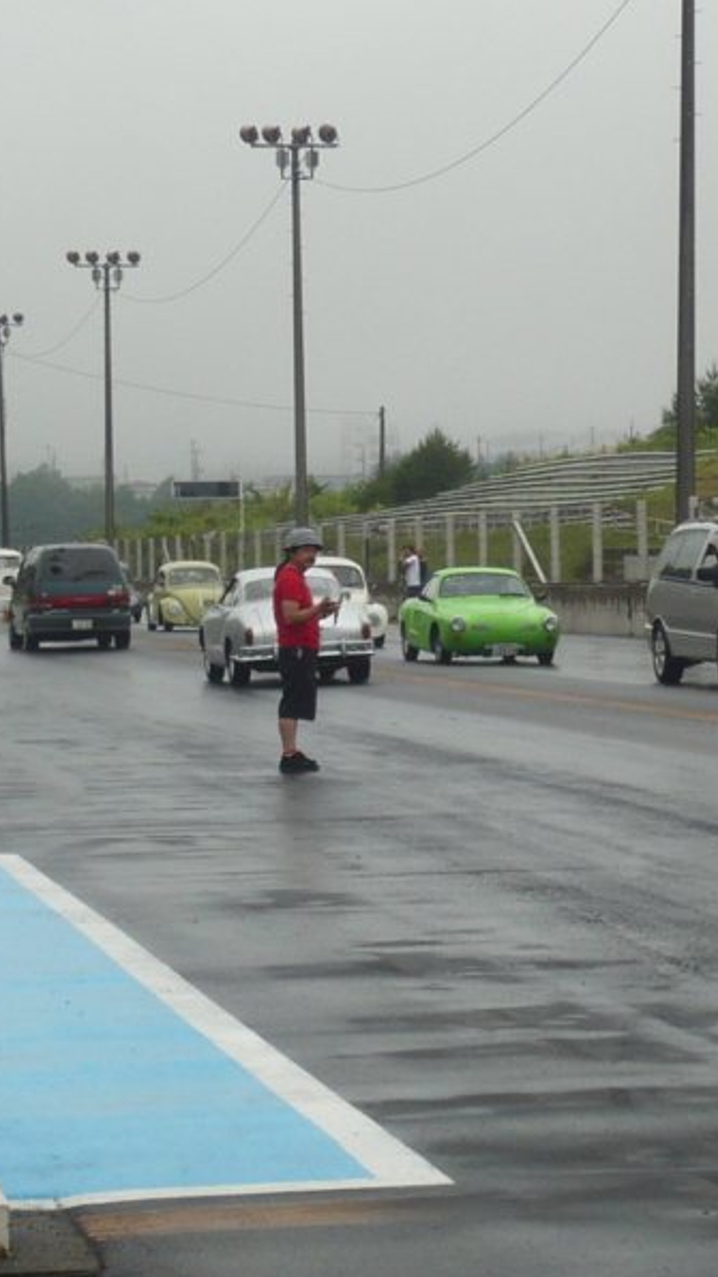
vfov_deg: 15.5
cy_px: 641
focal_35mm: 139
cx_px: 448
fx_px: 4707
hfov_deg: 8.7
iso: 100
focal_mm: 10.3
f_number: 4.3
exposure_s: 1/250
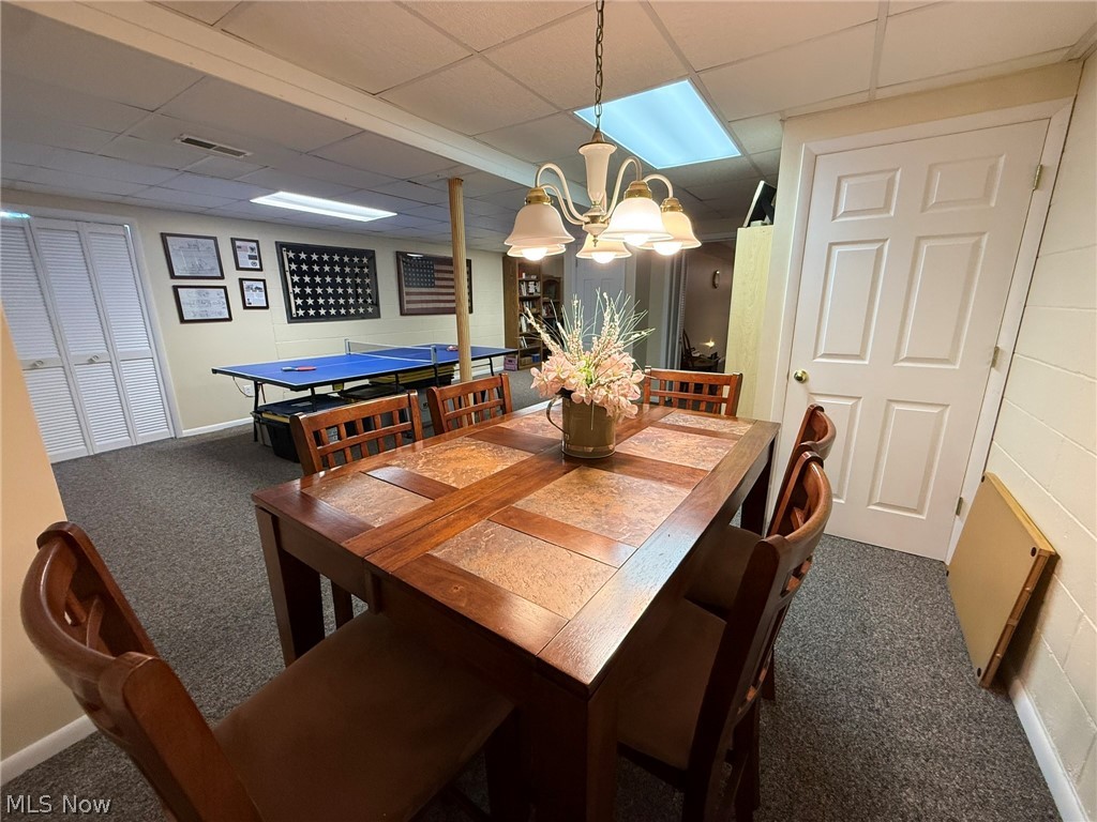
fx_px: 444
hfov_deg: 102.1
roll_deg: +0.2
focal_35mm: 14
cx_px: 548
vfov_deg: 85.7
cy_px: 411
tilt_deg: -12.0
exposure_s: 1/60
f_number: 2.2
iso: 320
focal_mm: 2.22
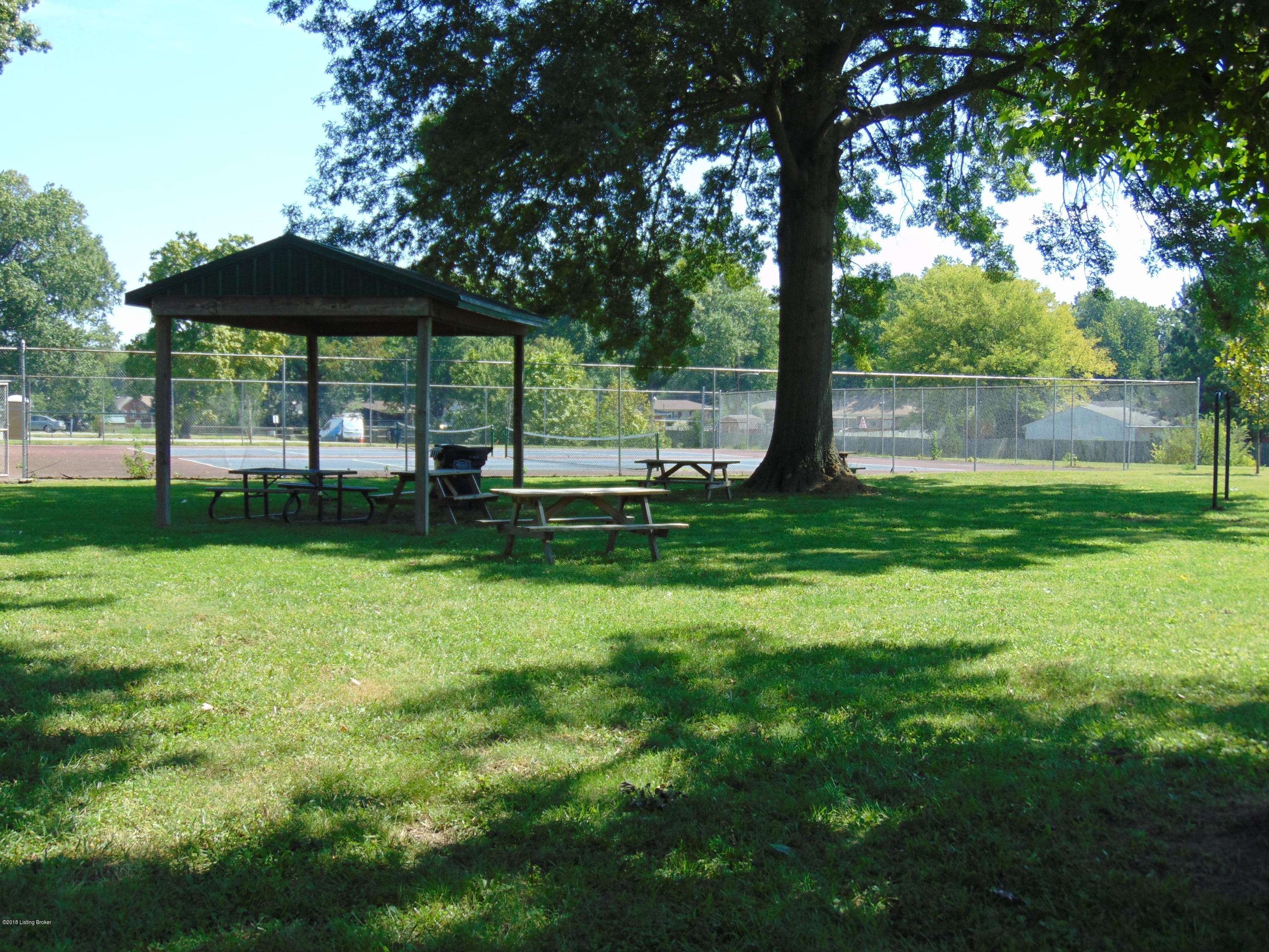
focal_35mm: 42
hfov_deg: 44.8
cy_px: 476
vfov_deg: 34.3
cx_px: 634
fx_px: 1540
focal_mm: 7.6
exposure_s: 1/400
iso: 80
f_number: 3.3
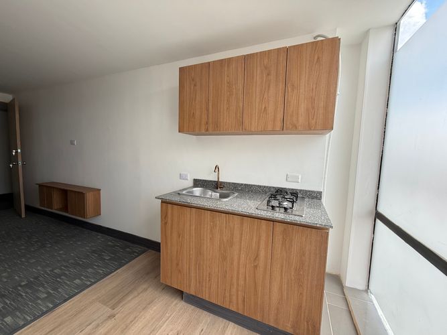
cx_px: 224
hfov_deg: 102.1
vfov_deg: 85.7
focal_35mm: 14
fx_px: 181
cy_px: 168
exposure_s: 1/174
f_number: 2.2
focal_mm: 2.22
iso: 50
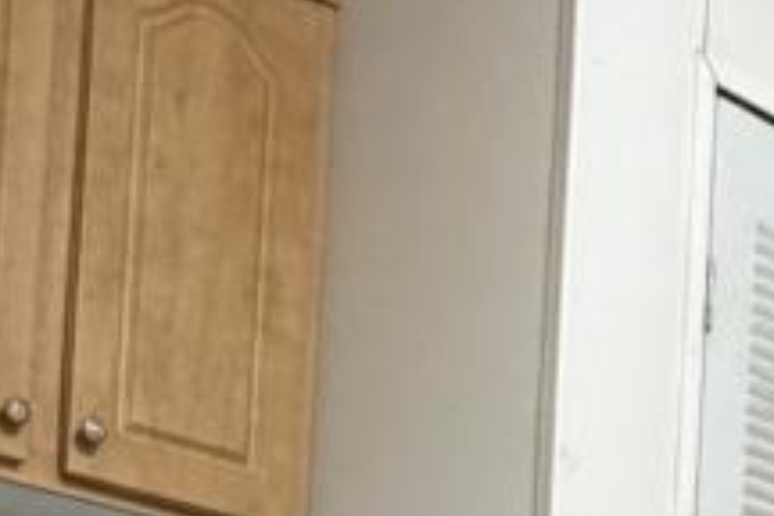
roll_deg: -2.5
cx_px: 534
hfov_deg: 24.9
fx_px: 1741
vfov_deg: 14.5
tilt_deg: +1.3
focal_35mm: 81
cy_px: 978
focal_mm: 2.22
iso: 500
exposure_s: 1/60
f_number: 2.2
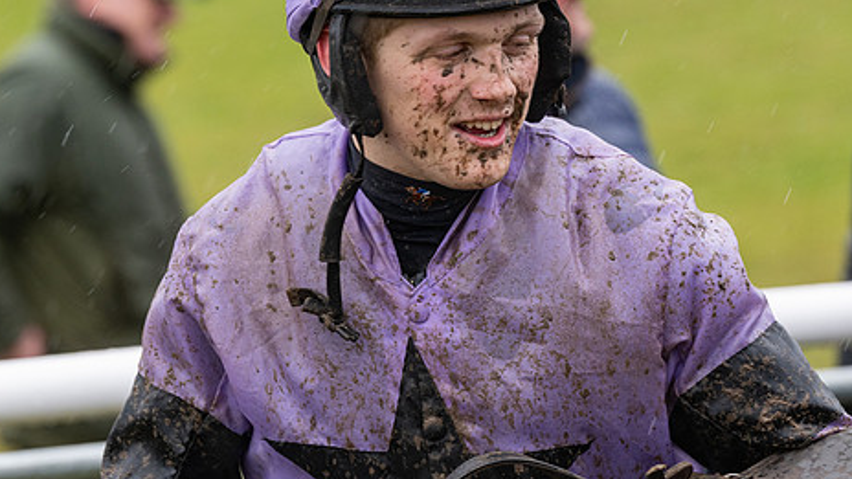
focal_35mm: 305
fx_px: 6890
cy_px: 119
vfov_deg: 4.0
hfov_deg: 7.1
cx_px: 463
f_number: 5
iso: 800
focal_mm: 200
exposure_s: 1/500
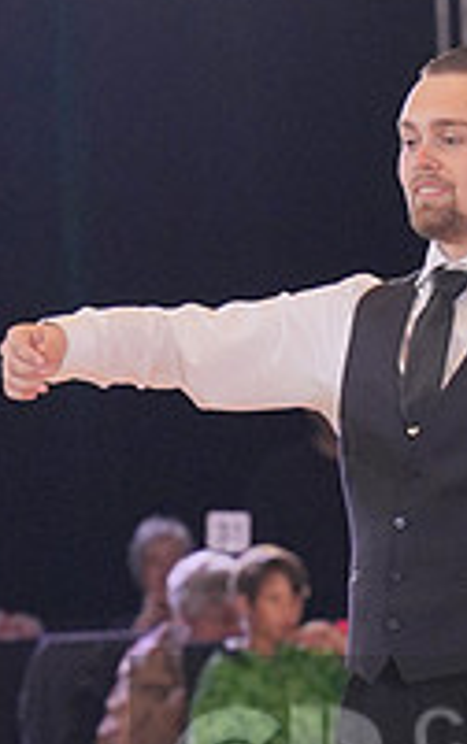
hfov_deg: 3.0
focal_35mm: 441
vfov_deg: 4.8
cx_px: 643
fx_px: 8961
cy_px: 781
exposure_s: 1/500
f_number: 3.5
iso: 2000
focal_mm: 100
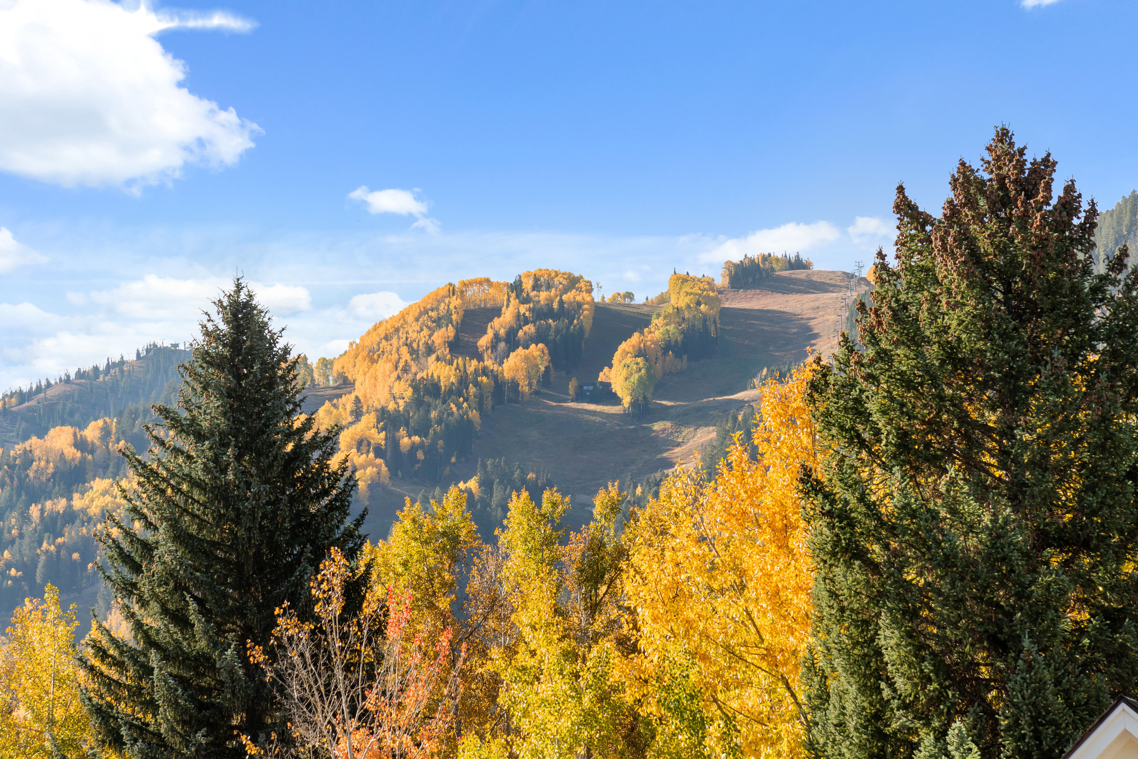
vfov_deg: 11.4
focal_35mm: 120
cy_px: 380
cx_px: 569
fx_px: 3794
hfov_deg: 17.1
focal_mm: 120
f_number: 7.1
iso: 160
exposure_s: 1/400
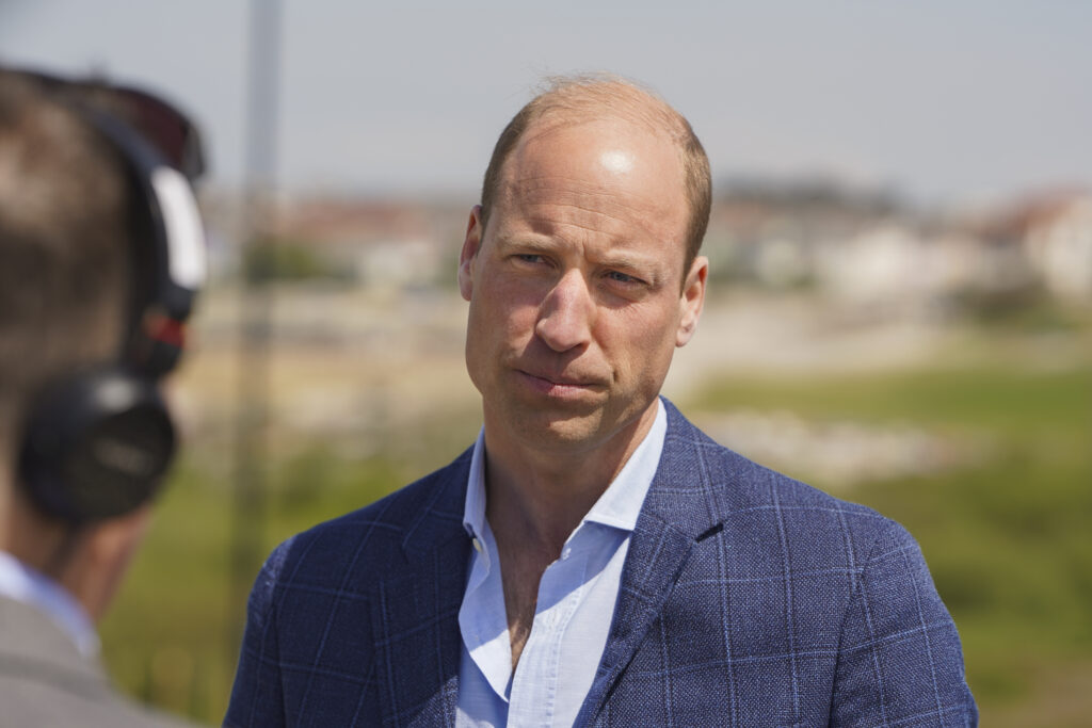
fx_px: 4095
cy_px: 364
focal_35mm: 135
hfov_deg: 15.2
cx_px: 546
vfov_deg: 10.2
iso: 100
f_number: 4.5
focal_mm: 135
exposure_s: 1/800
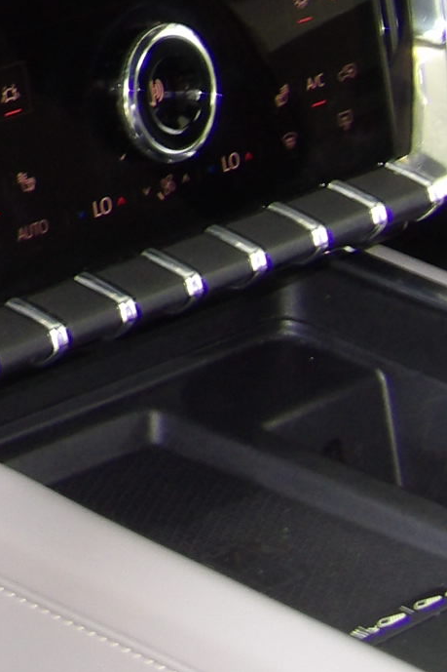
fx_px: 3354
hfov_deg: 7.1
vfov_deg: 11.2
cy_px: -138
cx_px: -705
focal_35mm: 180
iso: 200
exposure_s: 1/32
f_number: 3.8
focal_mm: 8.2
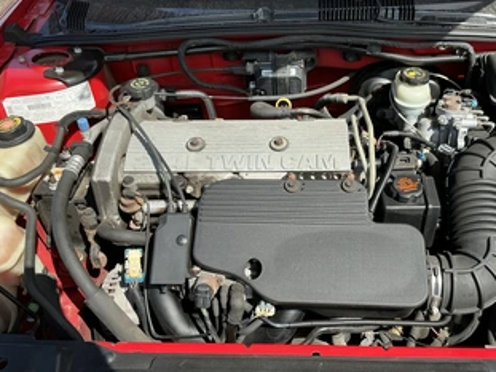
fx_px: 516
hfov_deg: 51.2
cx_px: 279
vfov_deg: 39.6
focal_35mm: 36
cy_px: 196
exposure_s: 1/883
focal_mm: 3
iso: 25
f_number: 1.8
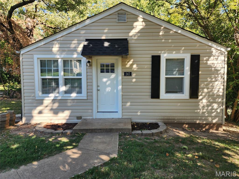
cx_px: 120
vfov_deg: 58.9
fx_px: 159
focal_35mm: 23
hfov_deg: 73.9
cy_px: 90
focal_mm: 6.4
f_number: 1.8
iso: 16
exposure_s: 1/180
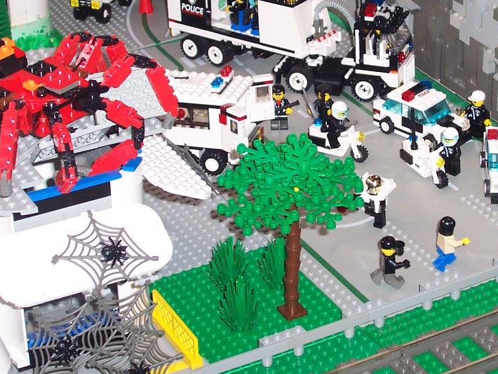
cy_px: 122
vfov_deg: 15.7
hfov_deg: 20.8
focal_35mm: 94
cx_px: 348
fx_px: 1352
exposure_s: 1/60
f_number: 3.4
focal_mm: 8.6
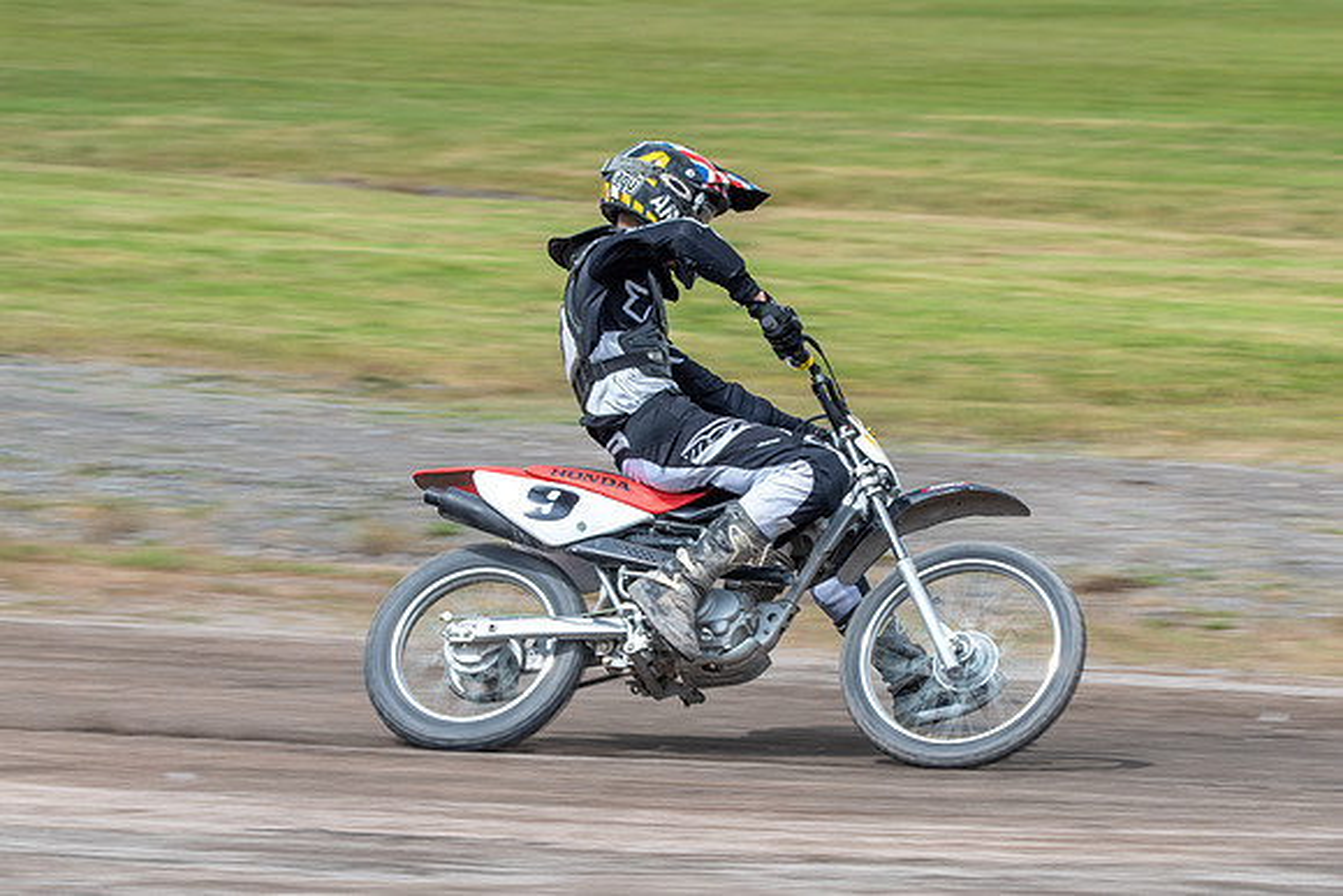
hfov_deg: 7.4
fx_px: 10373
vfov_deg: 4.9
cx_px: 739
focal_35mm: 278
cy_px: 514
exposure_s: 1/250
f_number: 8
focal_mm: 180
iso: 160
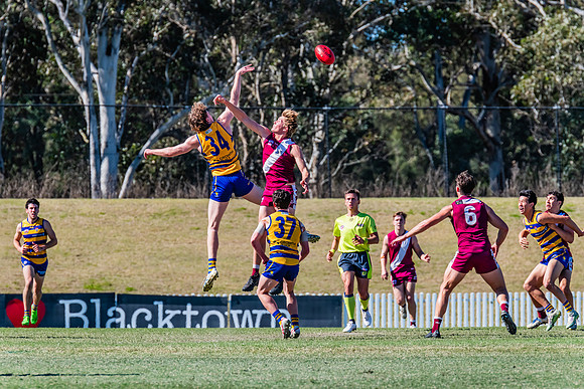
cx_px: 282
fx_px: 7081
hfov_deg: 4.7
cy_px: 200
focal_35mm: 436
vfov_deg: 3.2
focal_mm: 420
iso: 800
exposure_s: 1/1600
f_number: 8
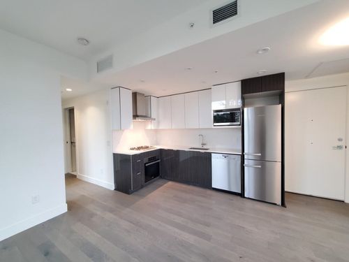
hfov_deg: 106.2
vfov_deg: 89.9
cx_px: 174
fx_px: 131
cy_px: 131
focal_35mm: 13
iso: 400
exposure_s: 1/59
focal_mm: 1.8
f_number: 2.2
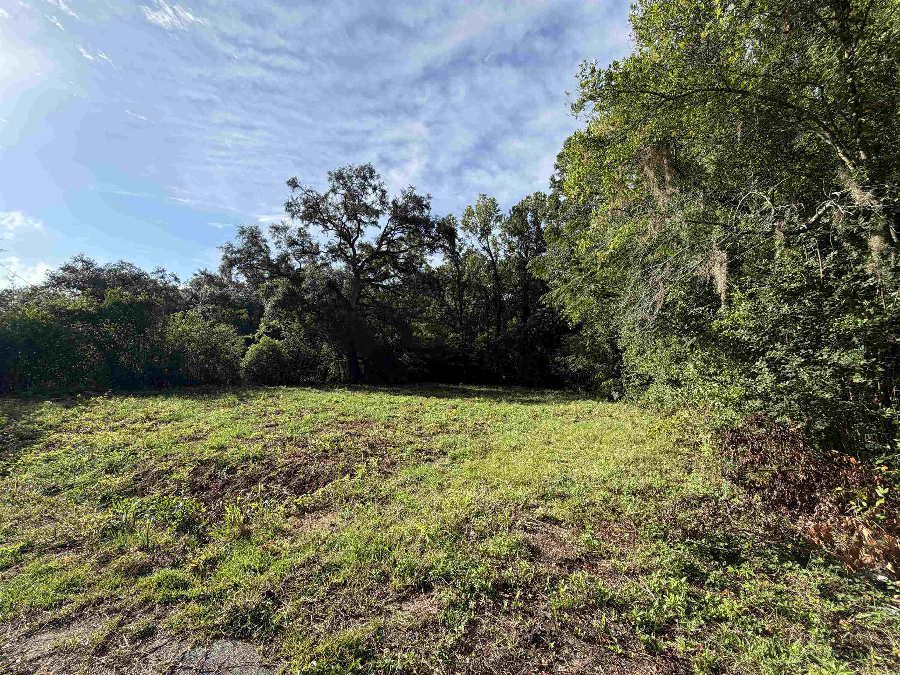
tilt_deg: +2.4
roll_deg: -1.2
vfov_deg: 85.7
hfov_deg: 102.1
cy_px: 338
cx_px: 450
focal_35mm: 14
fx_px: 364
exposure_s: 1/770
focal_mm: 2.22
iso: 25
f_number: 2.2
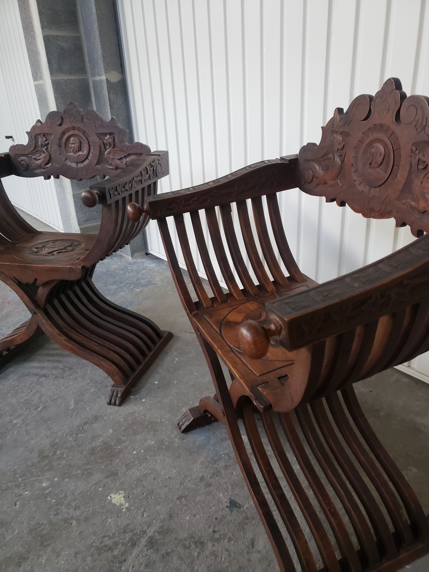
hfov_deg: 53.1
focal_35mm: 26
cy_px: 286
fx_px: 430
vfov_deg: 67.3
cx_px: 214
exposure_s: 1/33
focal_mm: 4.3
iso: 320
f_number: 1.5
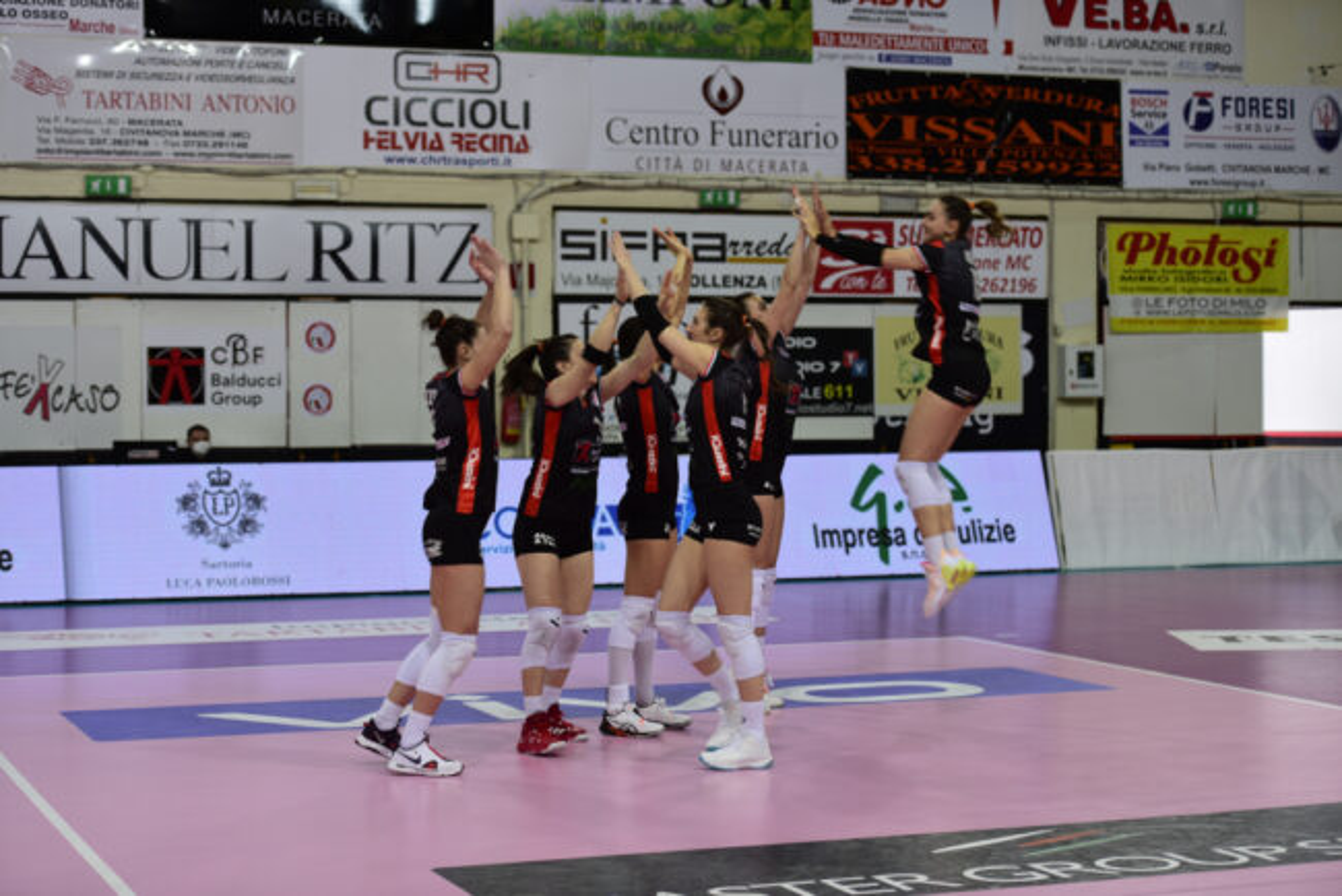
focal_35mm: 70
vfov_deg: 19.5
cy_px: 448
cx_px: 671
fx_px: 2610
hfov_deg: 28.8
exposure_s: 1/100
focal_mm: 70
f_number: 2.8
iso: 125
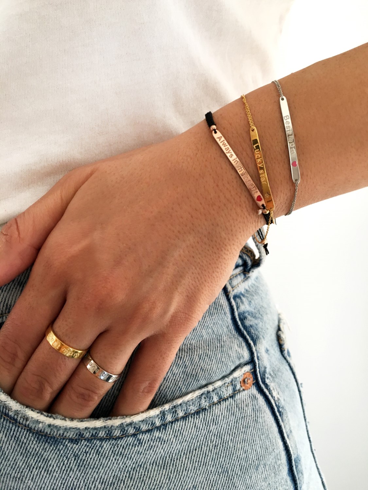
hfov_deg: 48.2
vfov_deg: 61.7
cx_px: 184
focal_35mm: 29
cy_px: 245
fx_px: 411
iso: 50
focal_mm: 4.15
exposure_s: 1/33
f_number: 2.2
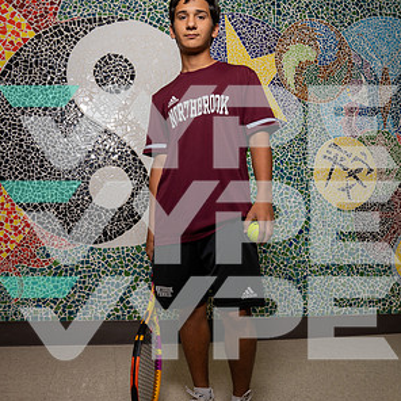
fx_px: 406
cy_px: 224
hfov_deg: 52.5
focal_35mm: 31
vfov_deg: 52.4
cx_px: 200
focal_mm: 24
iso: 400
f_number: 8
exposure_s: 1/250
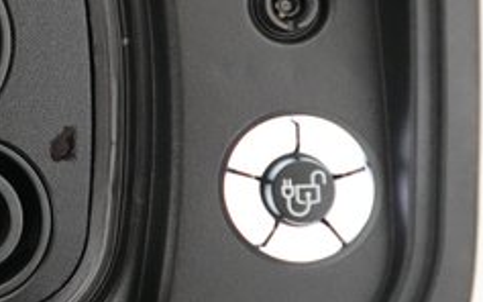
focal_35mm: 77
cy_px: 57
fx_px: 1013
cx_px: -104
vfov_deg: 16.8
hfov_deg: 24.2
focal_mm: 28
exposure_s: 1/160
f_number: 2.8
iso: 10000
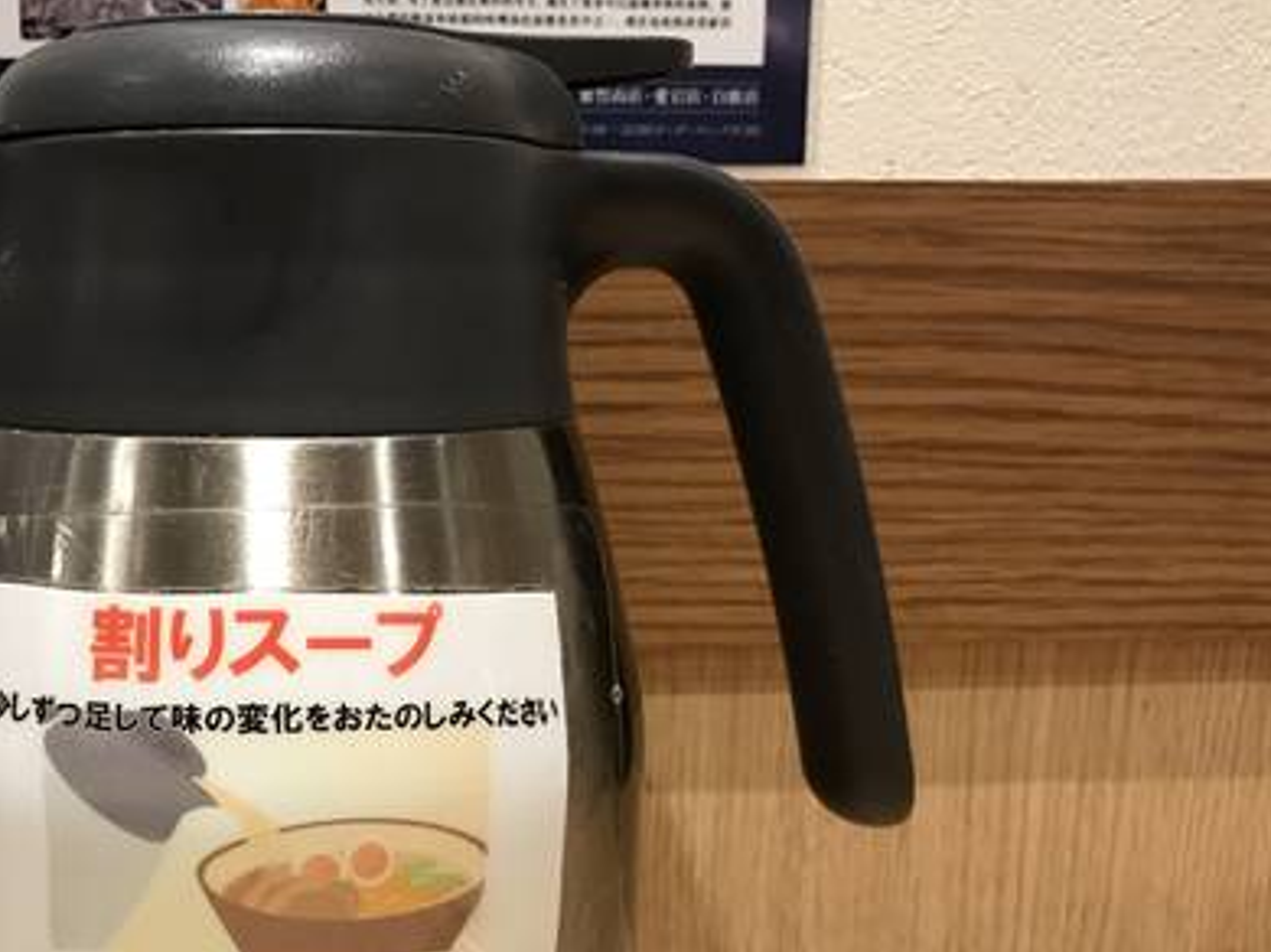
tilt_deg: -9.7
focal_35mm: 46
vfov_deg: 31.0
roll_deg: -0.3
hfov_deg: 40.0
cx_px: 306
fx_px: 1688
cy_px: 694
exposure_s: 1/15
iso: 40
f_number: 1.8
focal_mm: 3.99
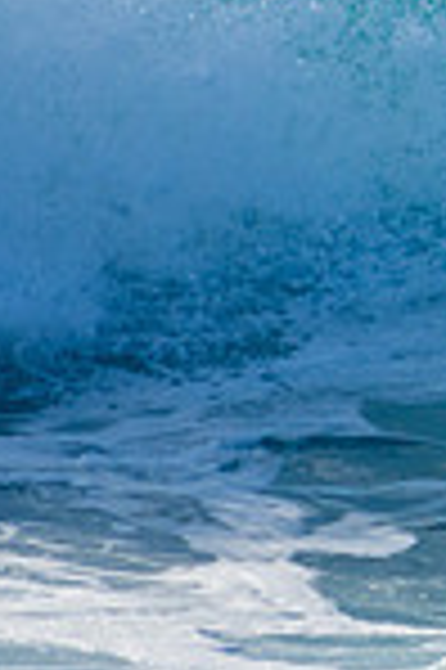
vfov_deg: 0.9
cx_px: 1099
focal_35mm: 2339
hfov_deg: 0.6
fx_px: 43564
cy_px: -196
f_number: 5.6
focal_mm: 400
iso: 250
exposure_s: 1/2000
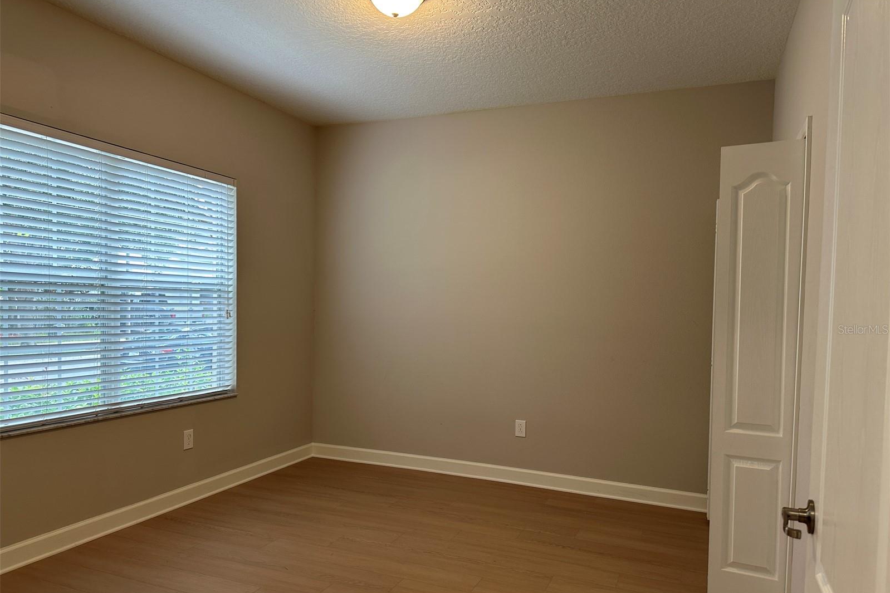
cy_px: 329
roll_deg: -1.7
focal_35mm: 25
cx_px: 445
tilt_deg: -2.6
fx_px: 618
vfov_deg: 51.2
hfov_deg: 71.5
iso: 125
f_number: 1.78
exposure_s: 1/60
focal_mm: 6.86
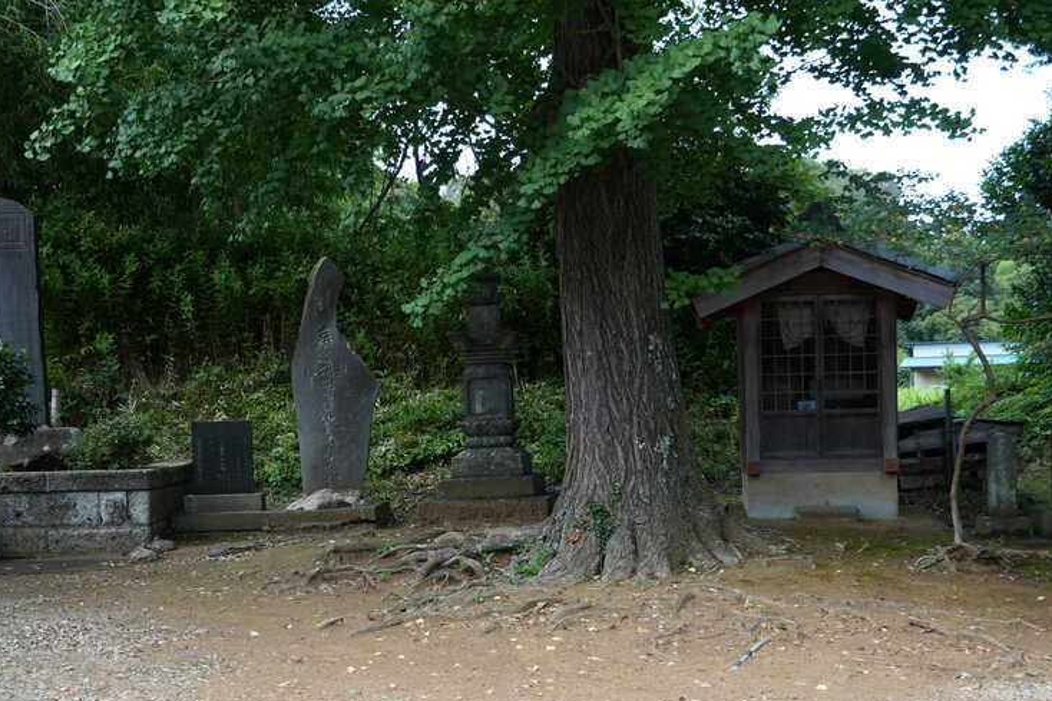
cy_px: 442
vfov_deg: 22.3
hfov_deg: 33.0
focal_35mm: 61
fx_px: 1773
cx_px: 450
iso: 160
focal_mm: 29
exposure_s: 1/160
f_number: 4.5
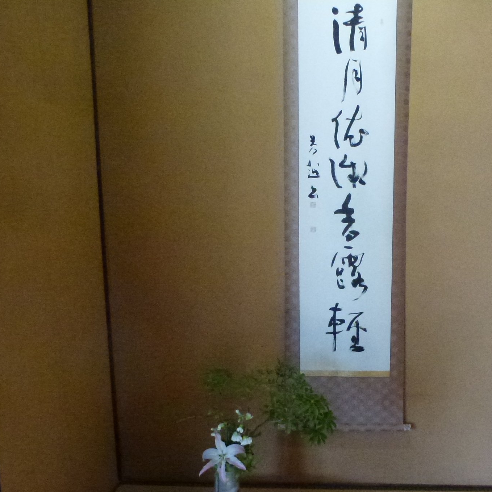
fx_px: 643
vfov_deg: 41.5
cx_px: 306
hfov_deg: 41.6
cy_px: 310
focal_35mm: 40
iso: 800
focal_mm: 4.3
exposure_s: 1/60
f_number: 3.3
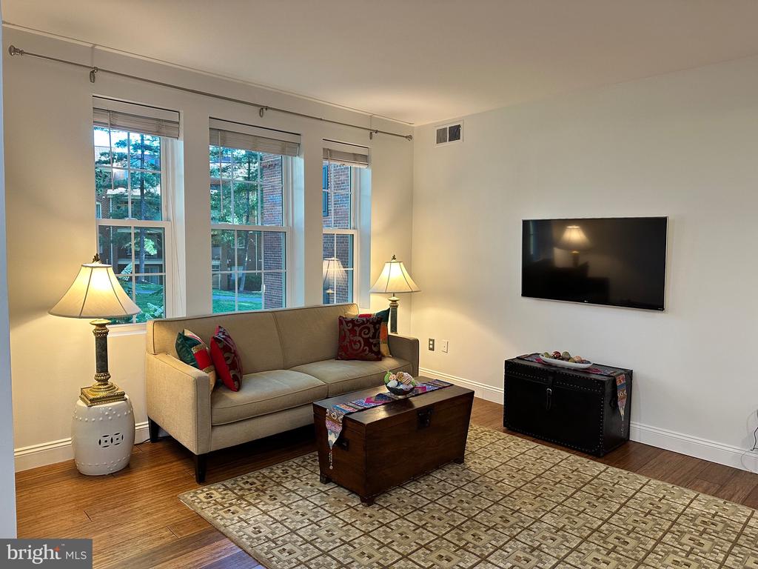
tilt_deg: -4.3
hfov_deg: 71.6
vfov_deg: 56.8
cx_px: 379
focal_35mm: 24
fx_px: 526
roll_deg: -0.6
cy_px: 284
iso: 200
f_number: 1.78
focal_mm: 6.86
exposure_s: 1/120
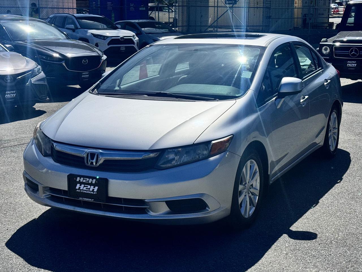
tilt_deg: -9.4
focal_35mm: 48
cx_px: 181
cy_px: 136
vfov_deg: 30.3
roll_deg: +0.4
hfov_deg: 39.7
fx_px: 502
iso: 64
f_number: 1.78
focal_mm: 6.76
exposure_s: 1/15385
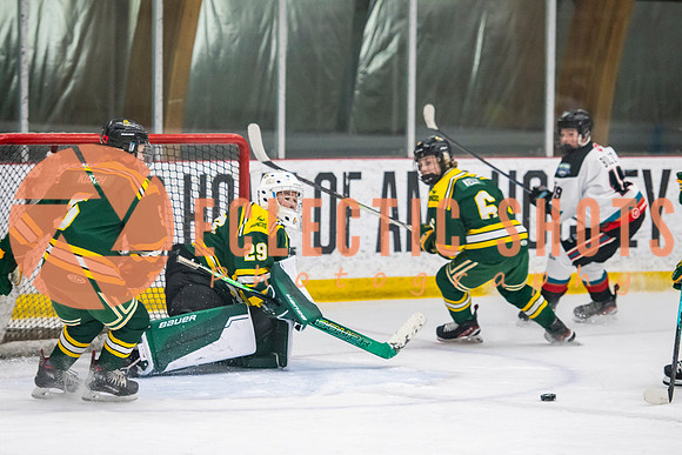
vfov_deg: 7.2
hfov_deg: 10.8
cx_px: 272
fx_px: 3594
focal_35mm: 190
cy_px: 260
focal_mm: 135
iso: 2500
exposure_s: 1/640
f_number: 3.2
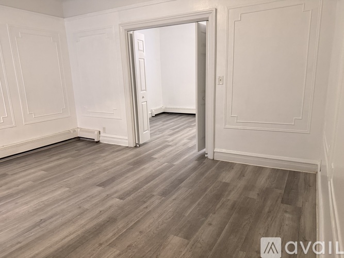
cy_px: 129
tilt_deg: -12.6
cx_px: 172
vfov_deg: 56.8
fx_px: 238
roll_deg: +1.3
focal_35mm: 24
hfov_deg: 71.6
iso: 400
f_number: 1.78
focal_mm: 6.76
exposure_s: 1/60
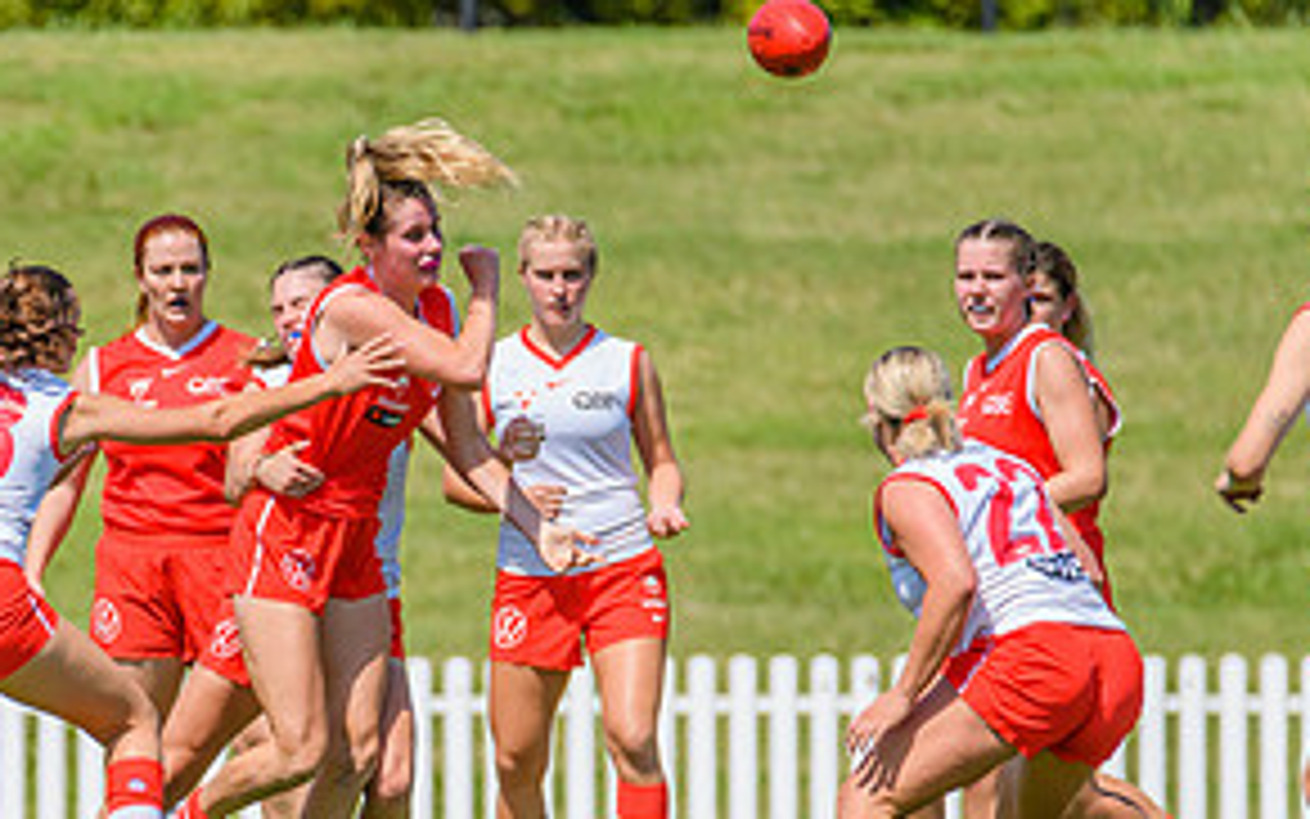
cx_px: 306
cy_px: 682
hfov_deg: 1.7
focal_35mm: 1234
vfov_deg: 1.1
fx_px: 44064
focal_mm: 600
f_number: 9
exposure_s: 1/2000
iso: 800
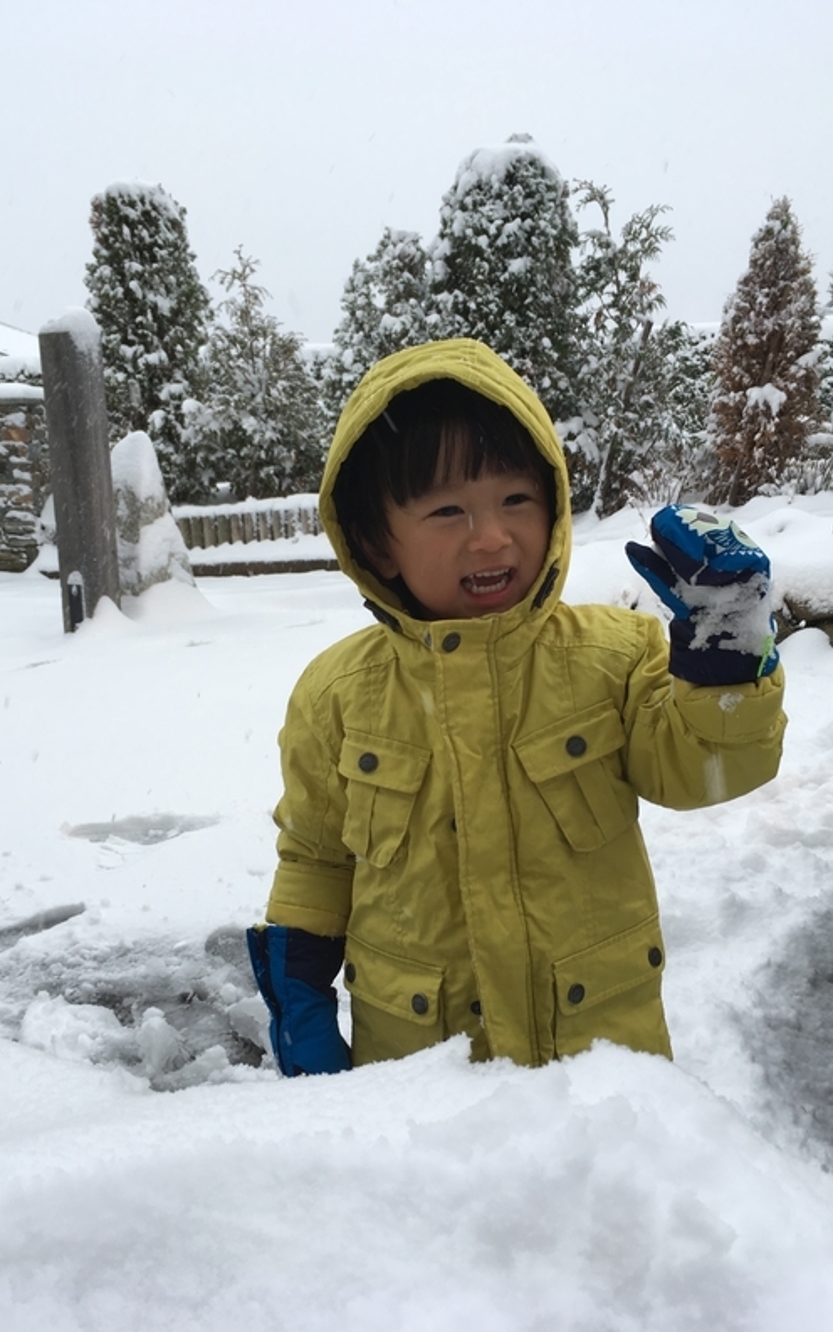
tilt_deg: -14.0
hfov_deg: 40.6
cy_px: 667
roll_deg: +2.6
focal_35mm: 31
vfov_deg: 61.2
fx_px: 1125
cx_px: 415
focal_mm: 4.15
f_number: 2.2
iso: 25
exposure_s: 1/150
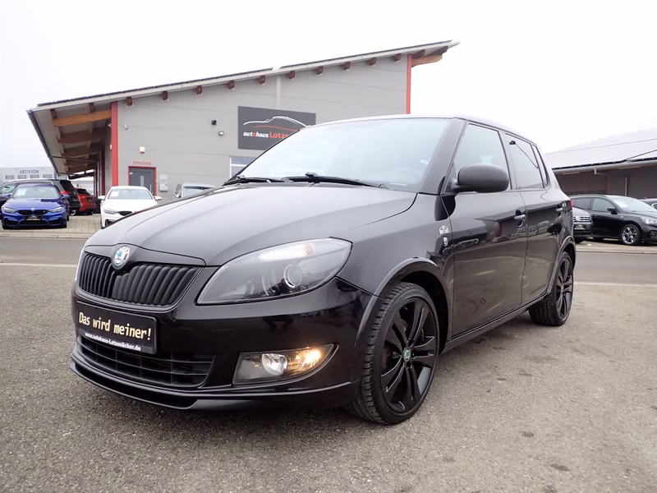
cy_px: 246
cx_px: 328
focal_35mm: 28
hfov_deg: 63.4
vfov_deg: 49.7
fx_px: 531
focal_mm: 5.05
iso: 100
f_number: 2.2
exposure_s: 1/200
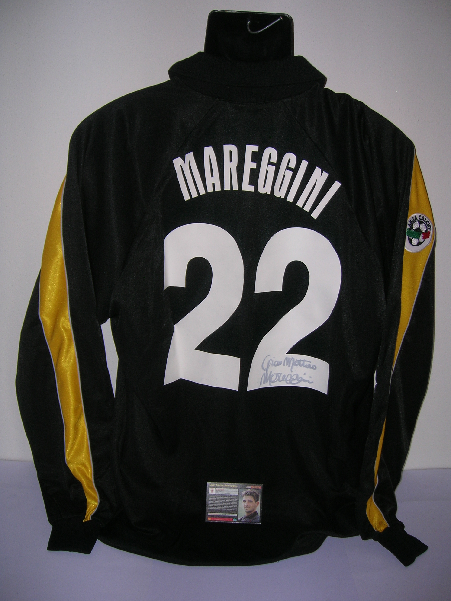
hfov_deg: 41.8
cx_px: 226
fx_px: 591
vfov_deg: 54.0
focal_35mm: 34
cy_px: 300
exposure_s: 1/60.1
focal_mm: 5.7
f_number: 2.9
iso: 50
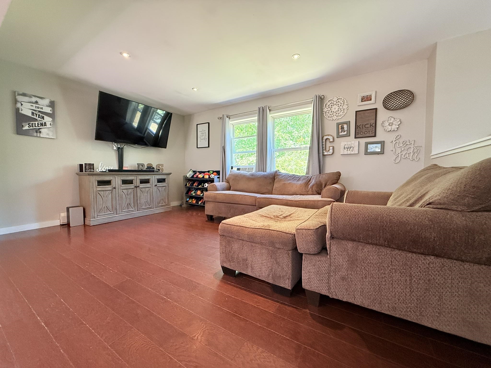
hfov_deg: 102.1
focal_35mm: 14
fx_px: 199
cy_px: 184
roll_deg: -0.2
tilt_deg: -3.2
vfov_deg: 85.7
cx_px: 246
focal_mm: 2.22
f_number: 2.2
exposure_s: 1/120
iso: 400
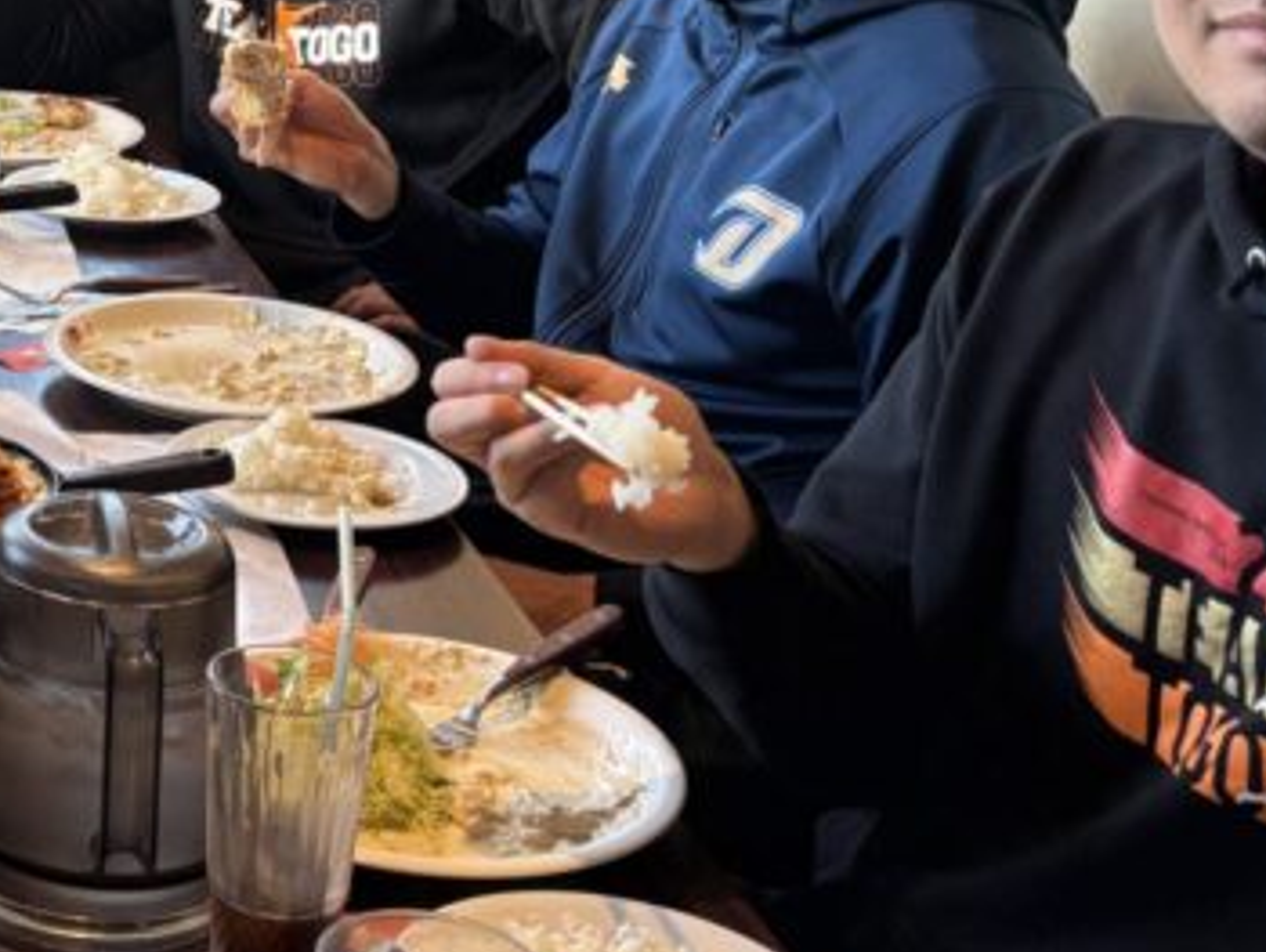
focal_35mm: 76
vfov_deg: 19.0
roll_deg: -3.1
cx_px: -184
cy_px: 83
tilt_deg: -12.6
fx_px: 2781
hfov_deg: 23.7
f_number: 1.6
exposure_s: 1/131
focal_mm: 5.96
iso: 125
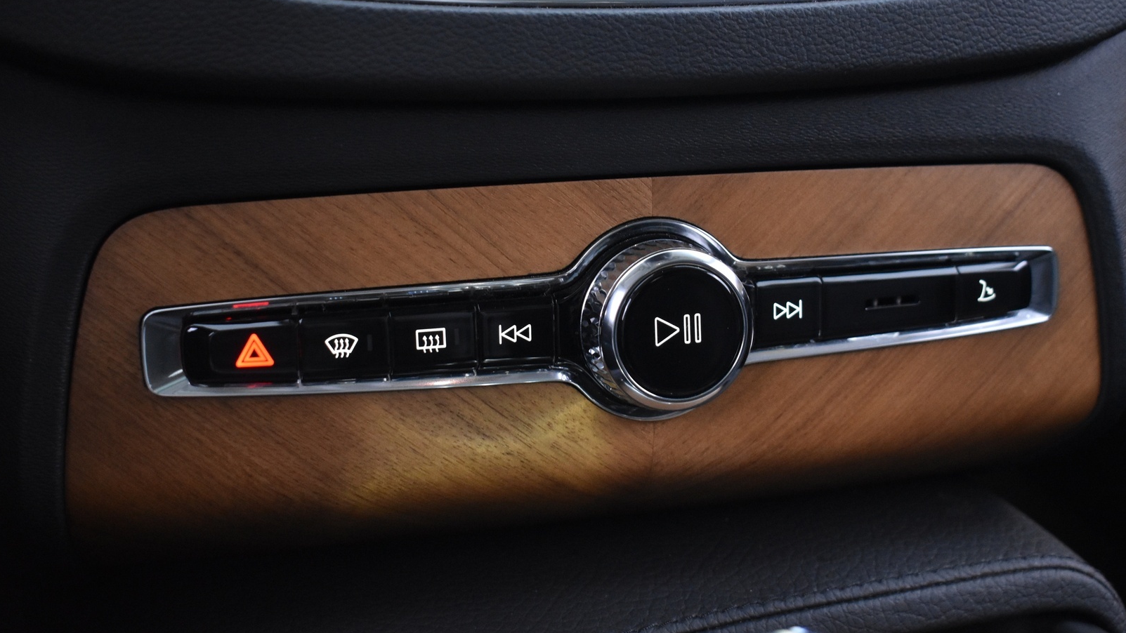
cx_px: 565
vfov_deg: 22.2
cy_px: 305
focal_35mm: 54
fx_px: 1612
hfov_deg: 38.5
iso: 3200
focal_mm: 34
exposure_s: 1/13
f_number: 4.5
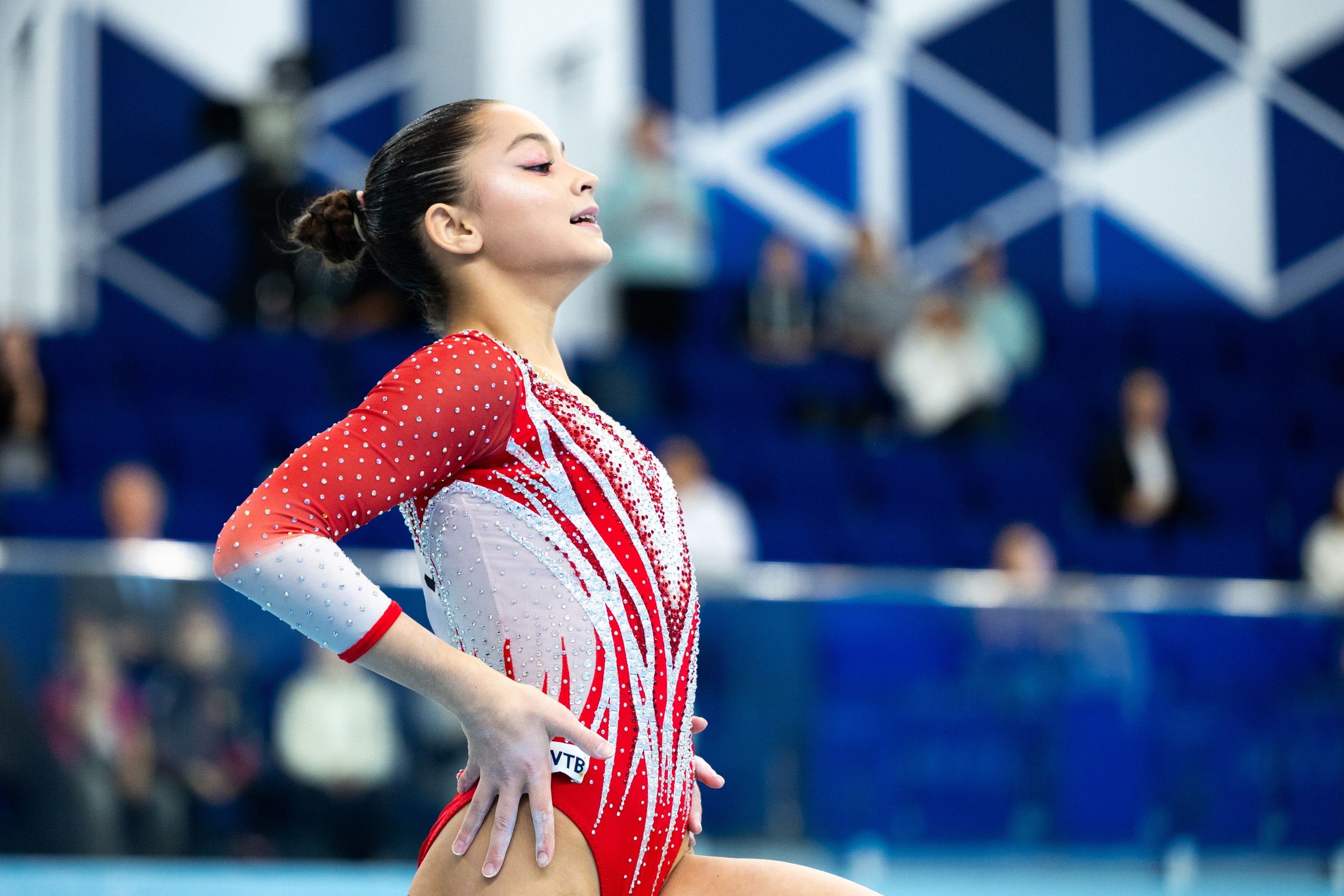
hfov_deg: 13.1
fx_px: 5861
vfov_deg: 8.7
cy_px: 408
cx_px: 609
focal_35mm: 157
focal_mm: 135
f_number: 2.8
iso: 2500
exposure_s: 1/1600
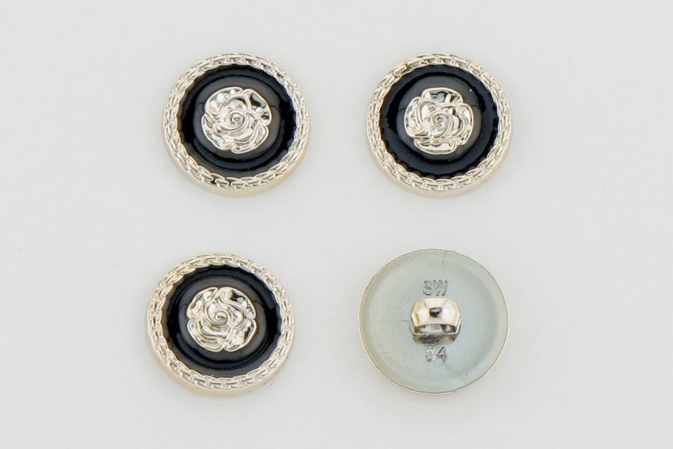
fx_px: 1514
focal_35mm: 81
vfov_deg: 16.9
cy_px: 224
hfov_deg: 25.1
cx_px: 336
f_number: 9
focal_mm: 54
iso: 200
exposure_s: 1/320
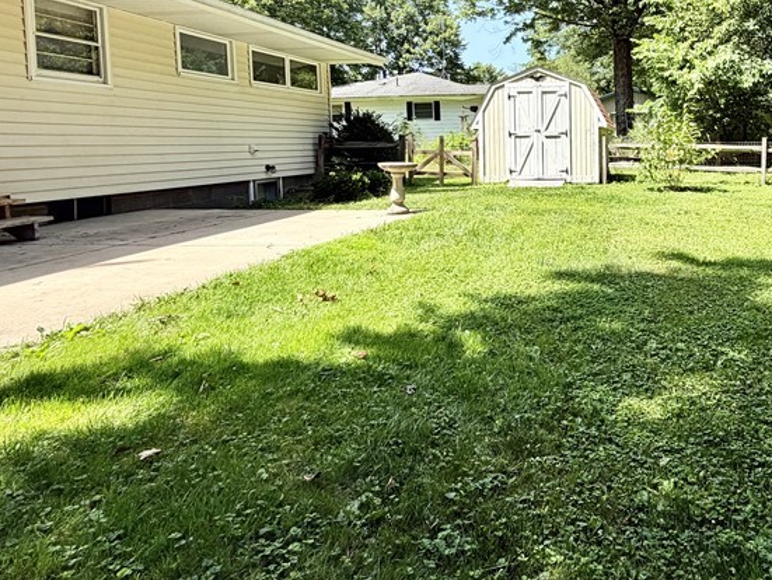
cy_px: 172
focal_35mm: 26
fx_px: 580
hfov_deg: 62.7
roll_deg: +2.7
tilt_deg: -3.8
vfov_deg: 51.6
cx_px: 595
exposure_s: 1/506
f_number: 2.2
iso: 40
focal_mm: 2.22
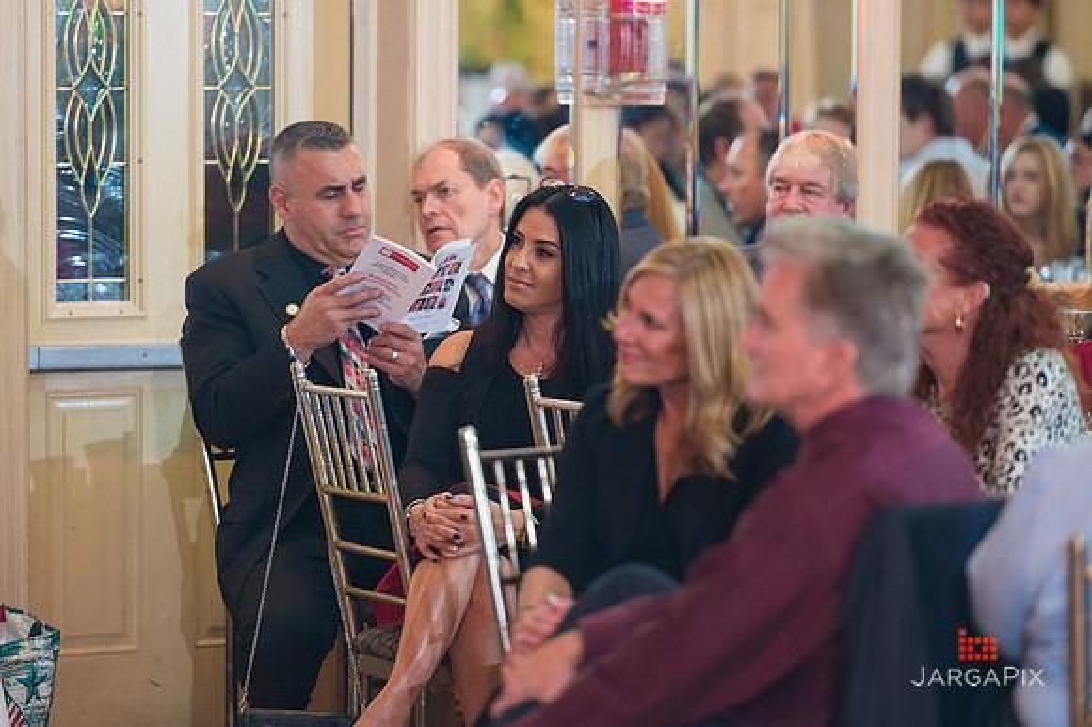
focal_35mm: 209
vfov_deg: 6.6
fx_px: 6350
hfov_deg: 9.8
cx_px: 528
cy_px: 352
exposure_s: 1/200
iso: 1250
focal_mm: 200
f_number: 3.2
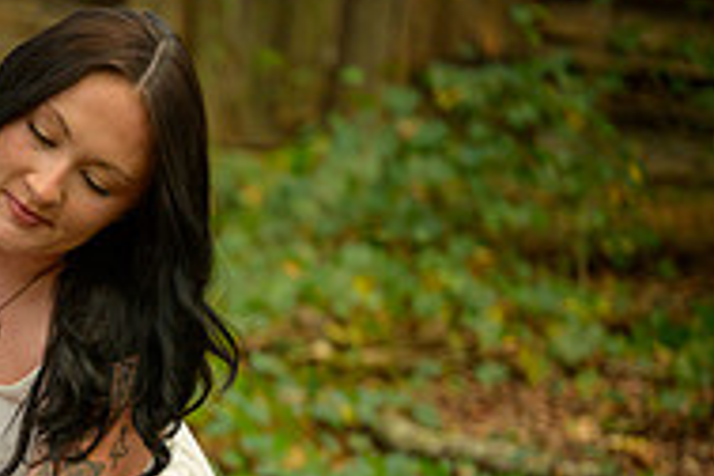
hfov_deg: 6.3
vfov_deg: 4.2
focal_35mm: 323
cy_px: 523
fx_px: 6406
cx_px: -366
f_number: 3.3
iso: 1100
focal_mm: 105
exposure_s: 1/125
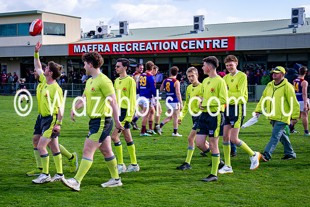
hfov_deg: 27.5
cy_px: 110
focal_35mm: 73
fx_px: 629
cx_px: 104
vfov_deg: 18.7
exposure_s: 1/160
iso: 100
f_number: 7.1
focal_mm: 34
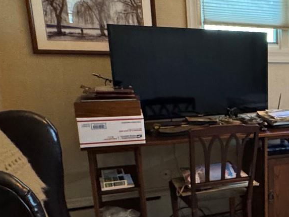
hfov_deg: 31.7
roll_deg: -2.9
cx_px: 350
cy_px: 156
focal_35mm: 50
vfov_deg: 28.8
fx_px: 418
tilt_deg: -16.2
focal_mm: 2.22
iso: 640
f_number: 2.2
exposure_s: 1/60
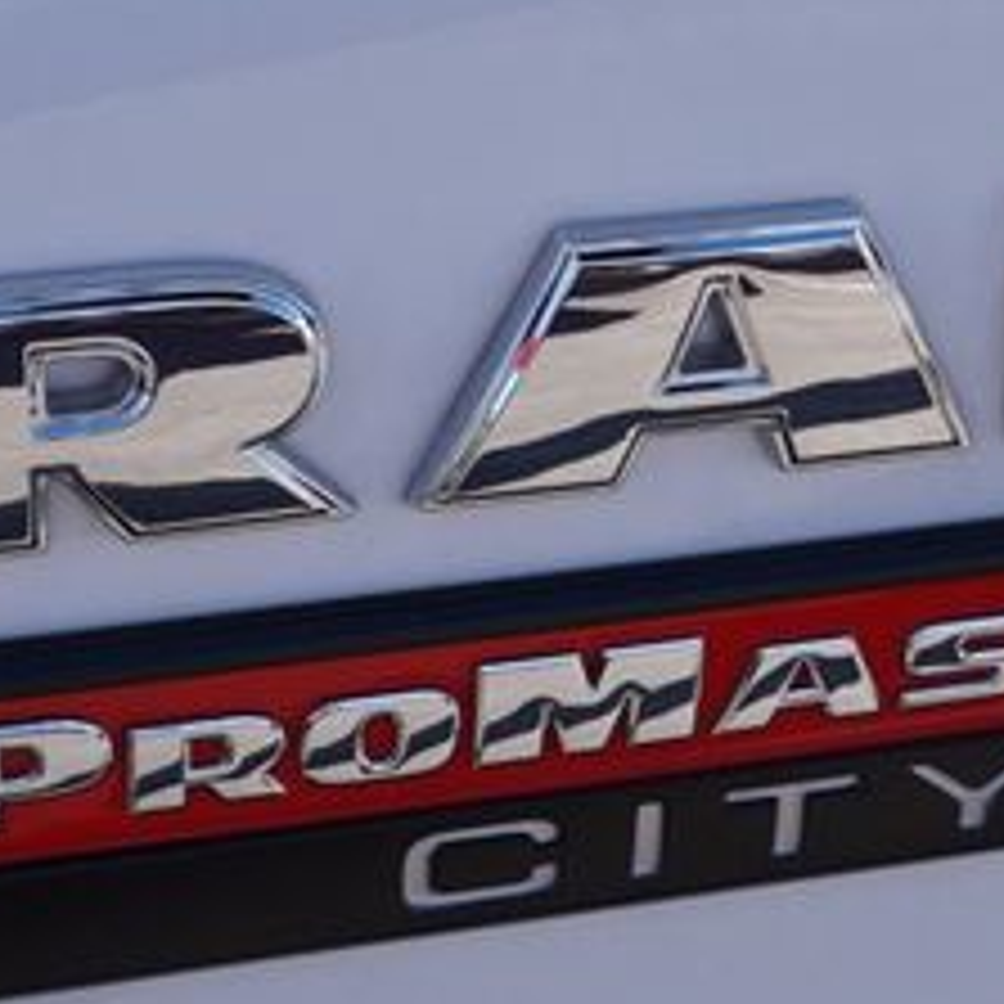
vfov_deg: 13.6
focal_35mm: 128
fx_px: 4207
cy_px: 432
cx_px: 626
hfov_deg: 13.6
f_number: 9
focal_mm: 35
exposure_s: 1/80
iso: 100
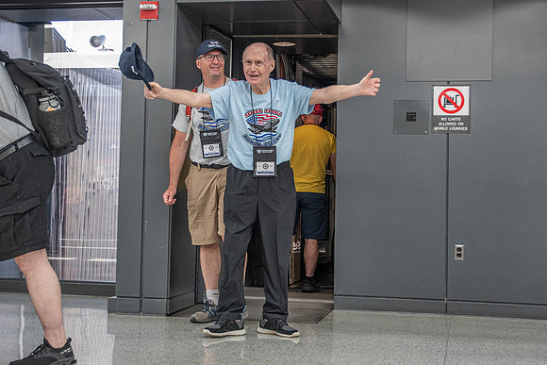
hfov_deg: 33.2
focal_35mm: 60
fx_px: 917
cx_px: 262
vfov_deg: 22.5
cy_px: 156
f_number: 3.2
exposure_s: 1/500
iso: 800
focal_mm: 27
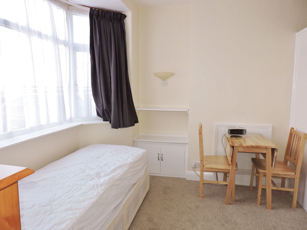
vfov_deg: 56.8
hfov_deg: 71.6
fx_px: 213
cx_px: 154
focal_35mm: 24
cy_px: 115
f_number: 3
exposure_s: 1/100
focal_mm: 4.3
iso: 100
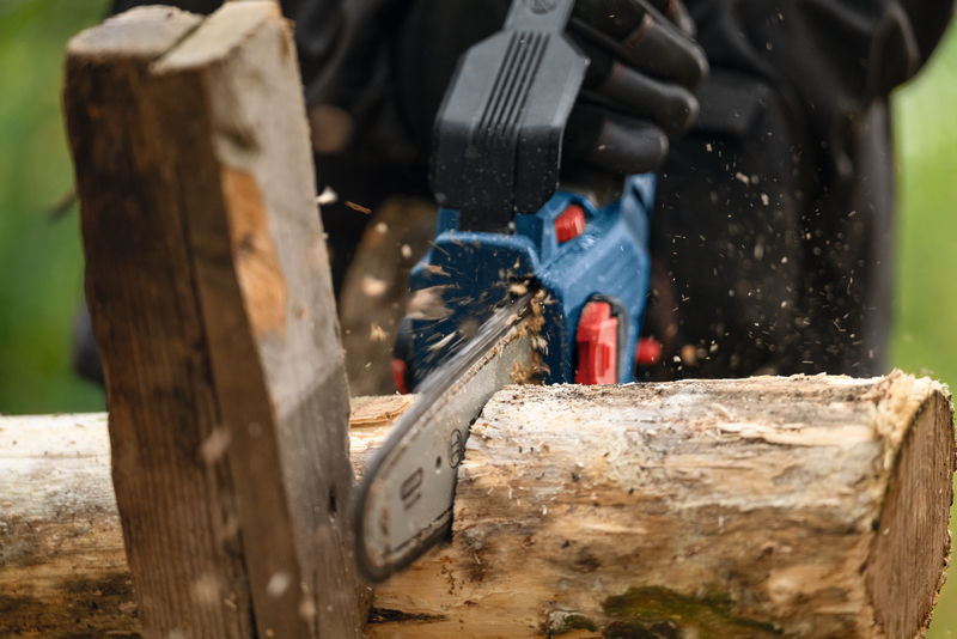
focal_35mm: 129
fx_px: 3430
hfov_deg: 15.9
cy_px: 320
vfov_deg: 10.6
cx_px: 478
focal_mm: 129
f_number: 2.8
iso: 1600
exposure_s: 1/200
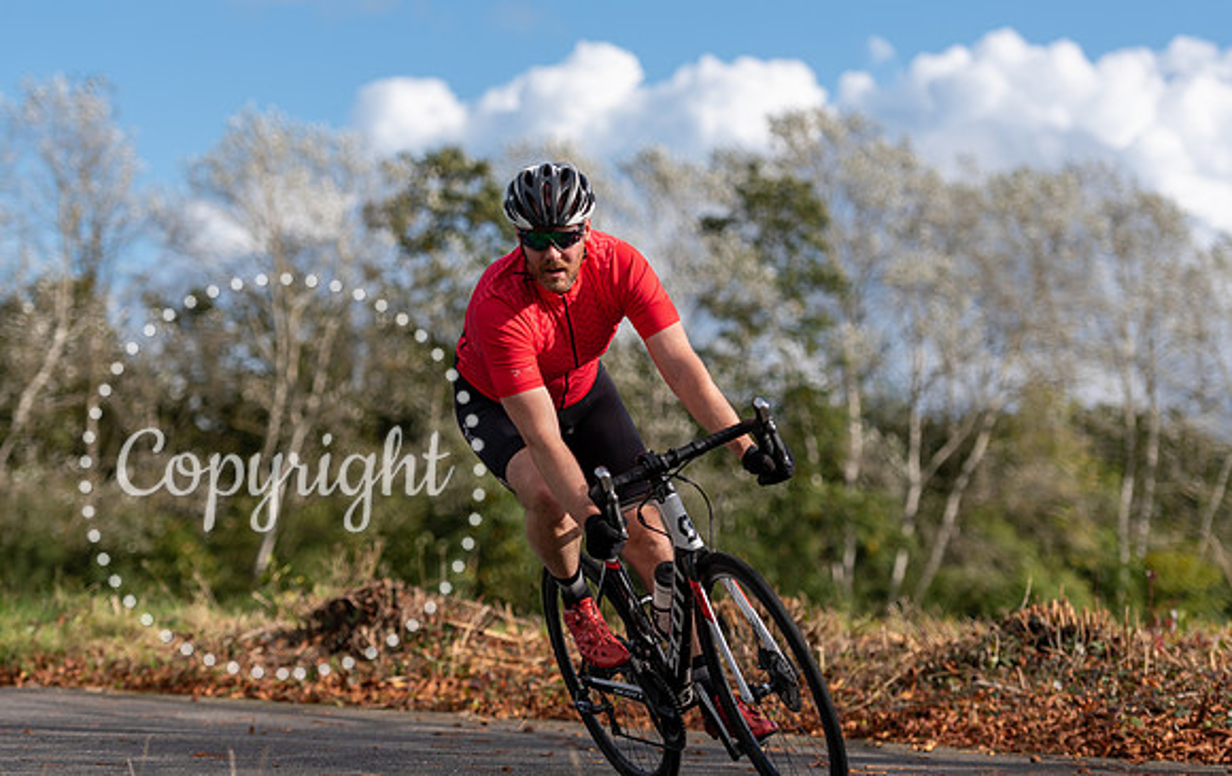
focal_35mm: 114
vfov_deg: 11.6
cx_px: 544
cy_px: 316
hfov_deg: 18.3
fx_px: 3823
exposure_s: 1/3200
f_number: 2.8
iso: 160
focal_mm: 100
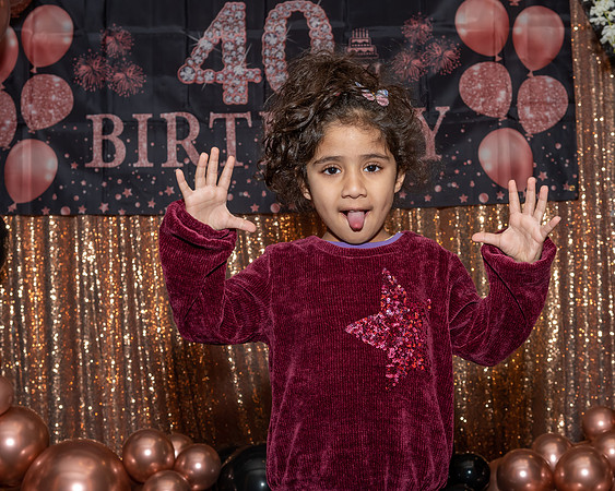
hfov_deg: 31.3
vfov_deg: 25.3
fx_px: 1095
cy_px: 246
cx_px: 343
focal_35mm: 60
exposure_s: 1/250
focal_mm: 35
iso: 400
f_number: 7.1
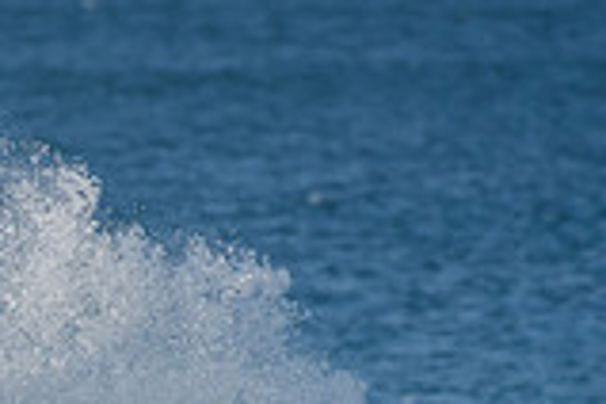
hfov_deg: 1.0
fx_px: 33092
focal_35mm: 1966
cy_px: 657
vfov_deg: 0.7
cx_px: 37
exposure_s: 1/2000
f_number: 5.6
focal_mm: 500
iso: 360
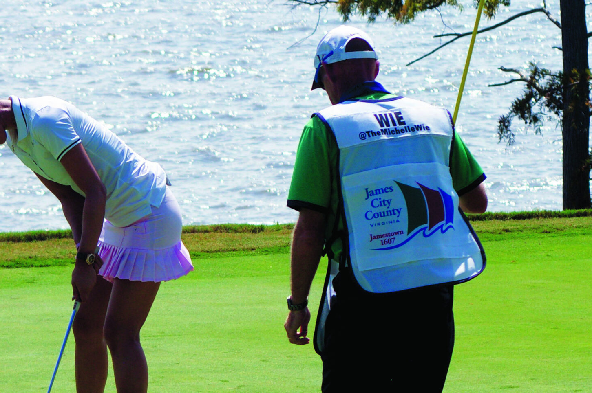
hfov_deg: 6.9
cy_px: 259
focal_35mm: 299
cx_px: 87
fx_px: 4910
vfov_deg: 4.6
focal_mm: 113
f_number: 9.5
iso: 400
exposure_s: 1/750
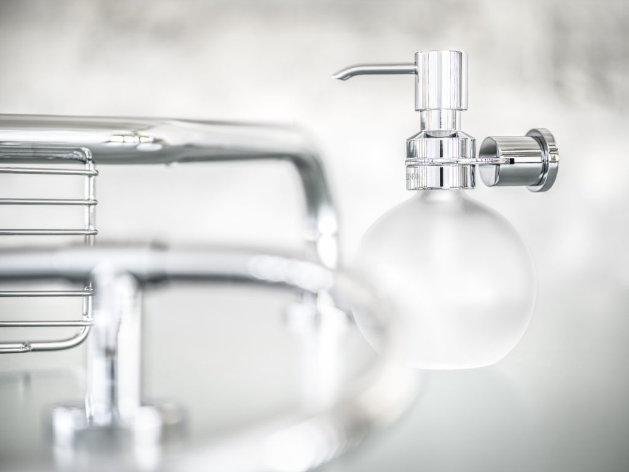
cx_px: 314
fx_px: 1290
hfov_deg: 27.4
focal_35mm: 71
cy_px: 236
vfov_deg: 20.7
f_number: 3.2
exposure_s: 1/60
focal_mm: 90
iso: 100
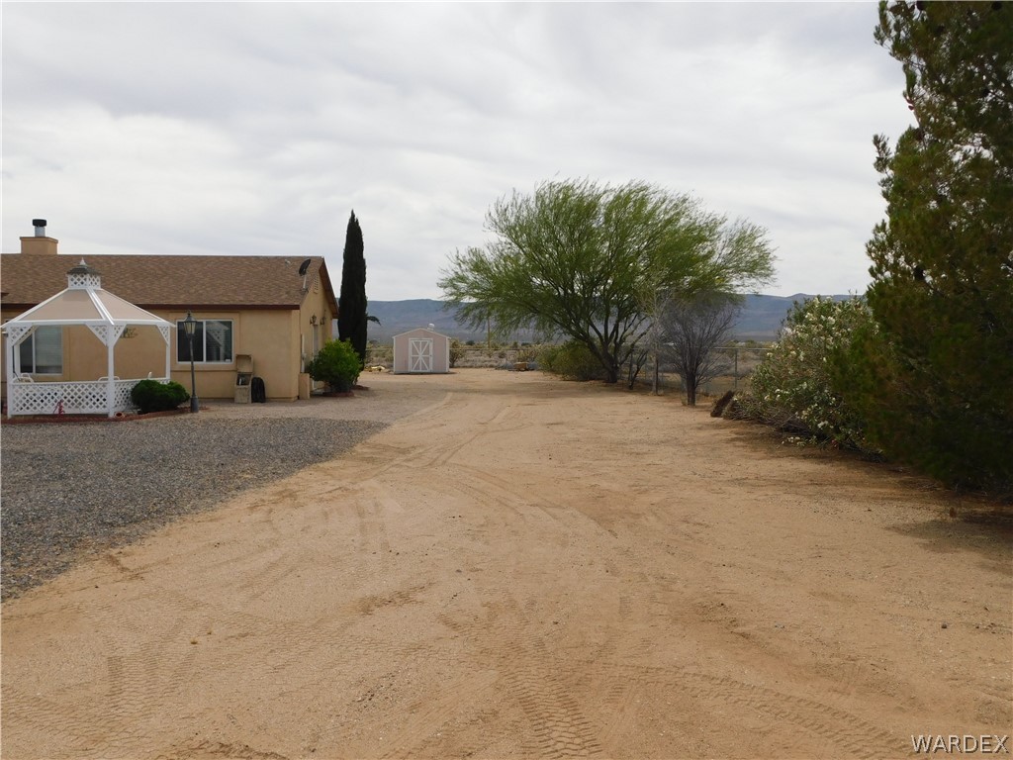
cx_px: 506
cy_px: 380
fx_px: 1054
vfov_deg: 39.7
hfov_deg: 51.4
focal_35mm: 36
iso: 125
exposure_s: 1/400
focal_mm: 6.3
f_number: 7
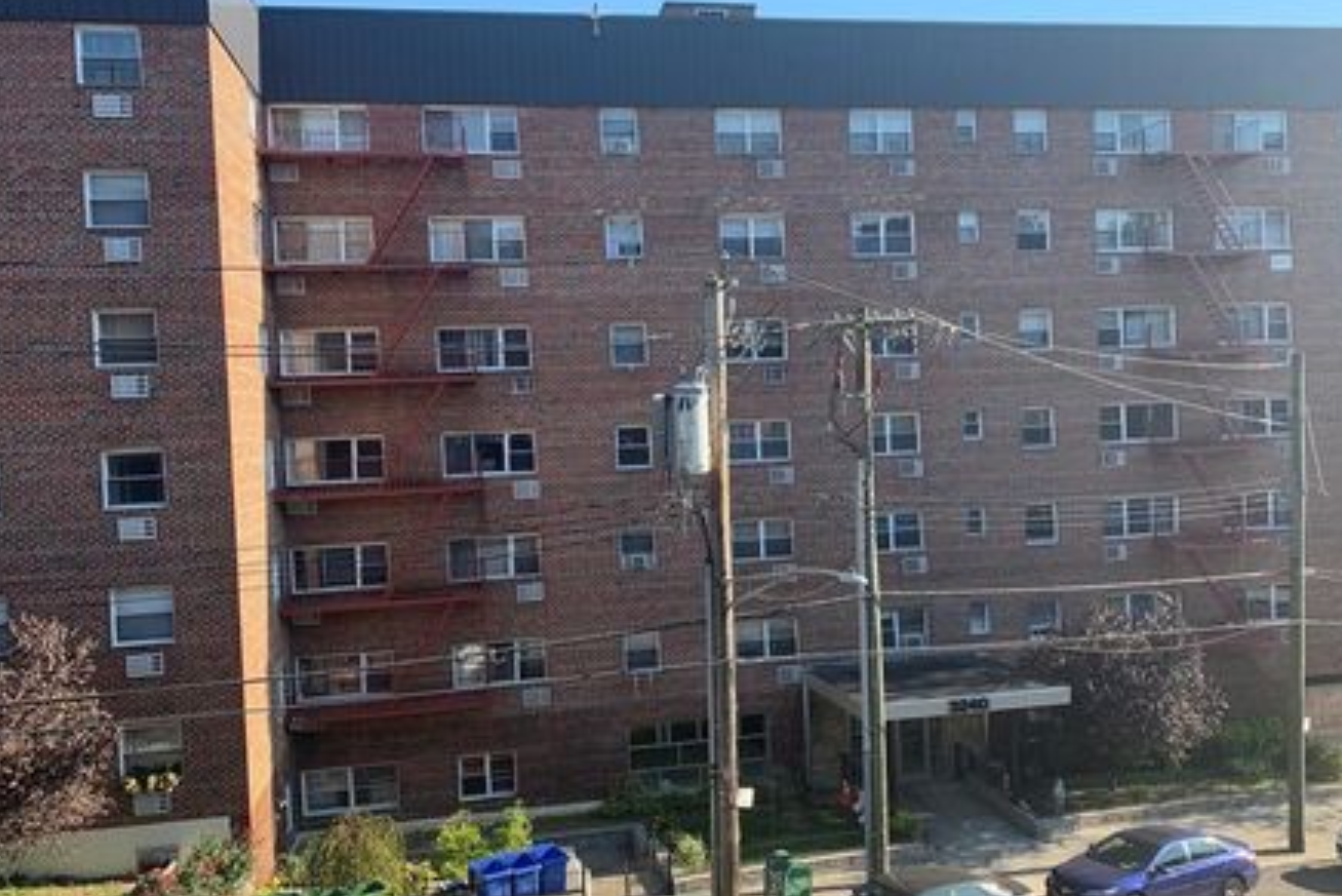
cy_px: 457
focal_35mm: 31
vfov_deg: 42.4
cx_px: 696
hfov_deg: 60.3
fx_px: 1156
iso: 25
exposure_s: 1/518
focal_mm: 4.25
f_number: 1.8
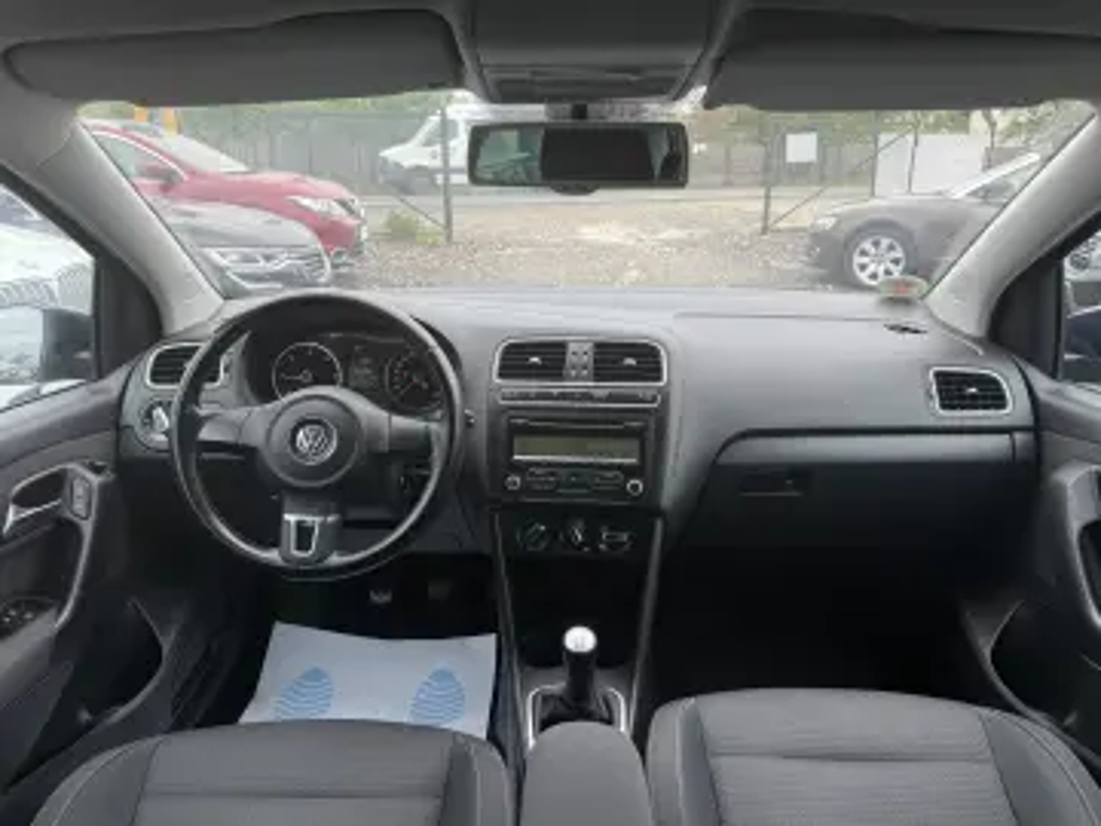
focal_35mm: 24
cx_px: 550
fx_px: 763
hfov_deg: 71.6
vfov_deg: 56.8
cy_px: 413
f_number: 1.78
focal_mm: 6.76
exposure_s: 1/159
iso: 64
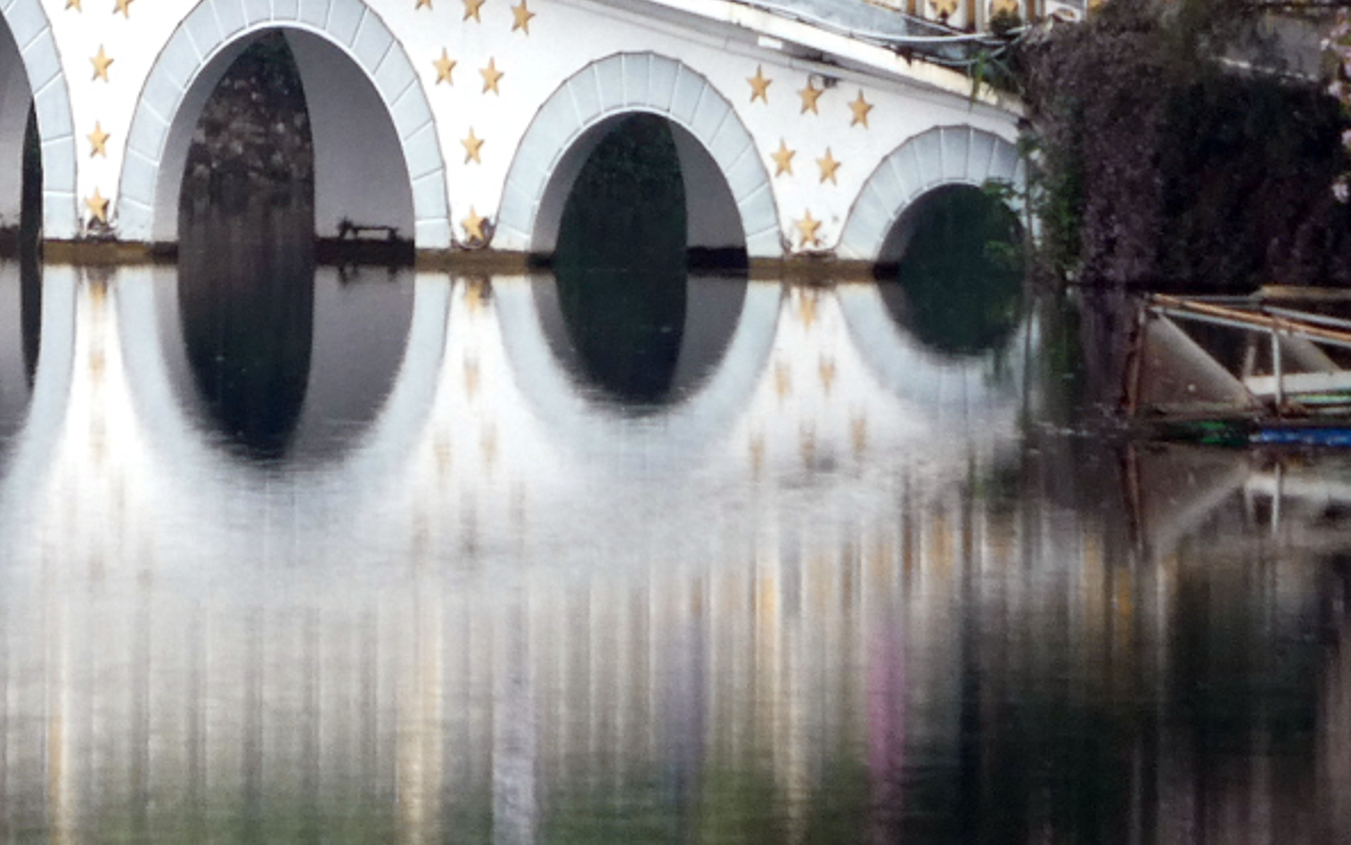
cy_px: 0
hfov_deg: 2.2
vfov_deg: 1.4
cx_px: -2
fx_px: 35651
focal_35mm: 968
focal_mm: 50.5
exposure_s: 1/125
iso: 80
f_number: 5.7
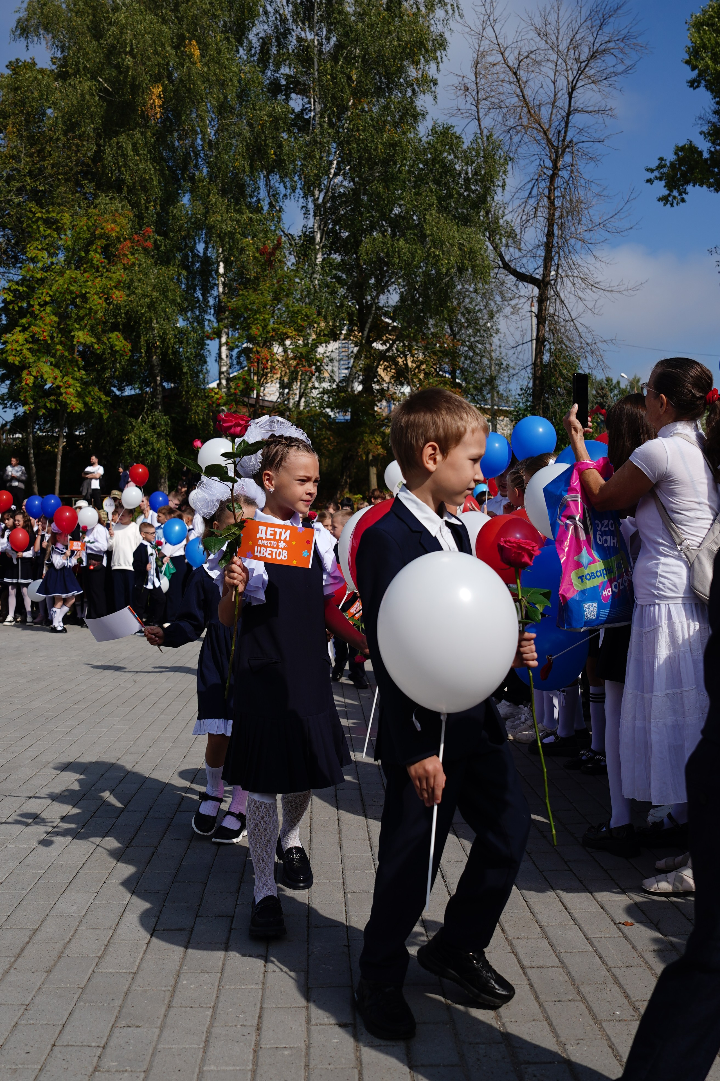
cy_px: 540
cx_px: 360
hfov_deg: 36.9
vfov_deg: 53.1
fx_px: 1080
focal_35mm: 36
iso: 80
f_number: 4
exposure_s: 1/1250
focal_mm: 24
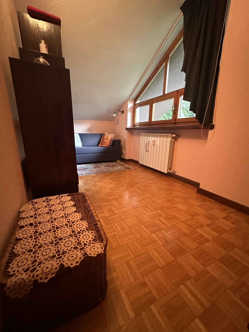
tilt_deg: -14.6
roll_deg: -2.1
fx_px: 134
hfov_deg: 85.7
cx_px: 124
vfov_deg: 102.1
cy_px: 166
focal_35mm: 14
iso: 1000
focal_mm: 2.22
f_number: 2.2
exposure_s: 1/50
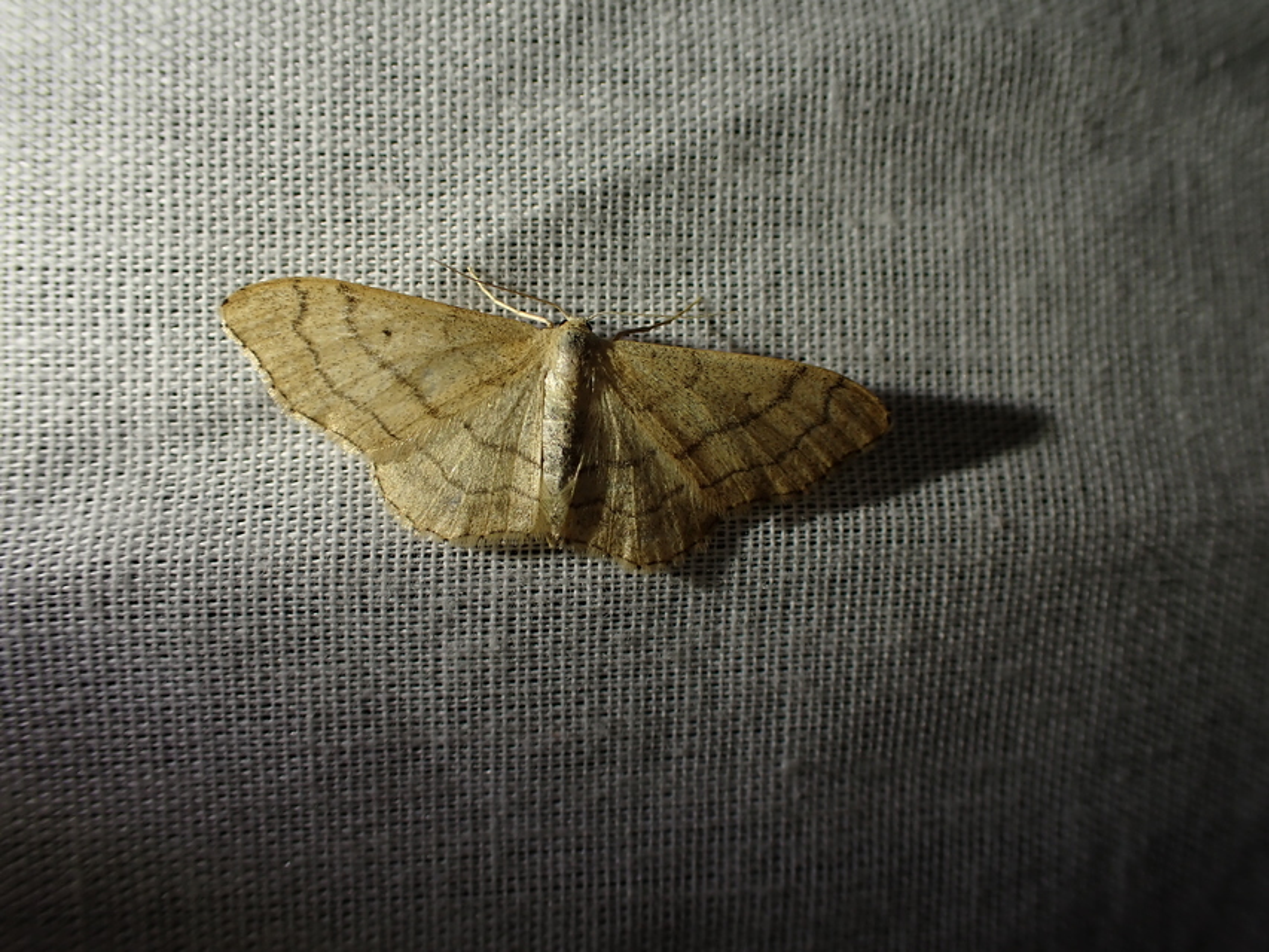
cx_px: 634
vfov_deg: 46.8
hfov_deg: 60.0
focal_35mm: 30
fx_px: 1100
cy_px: 476
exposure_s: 1/250
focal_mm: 5.4
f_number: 3.2
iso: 100
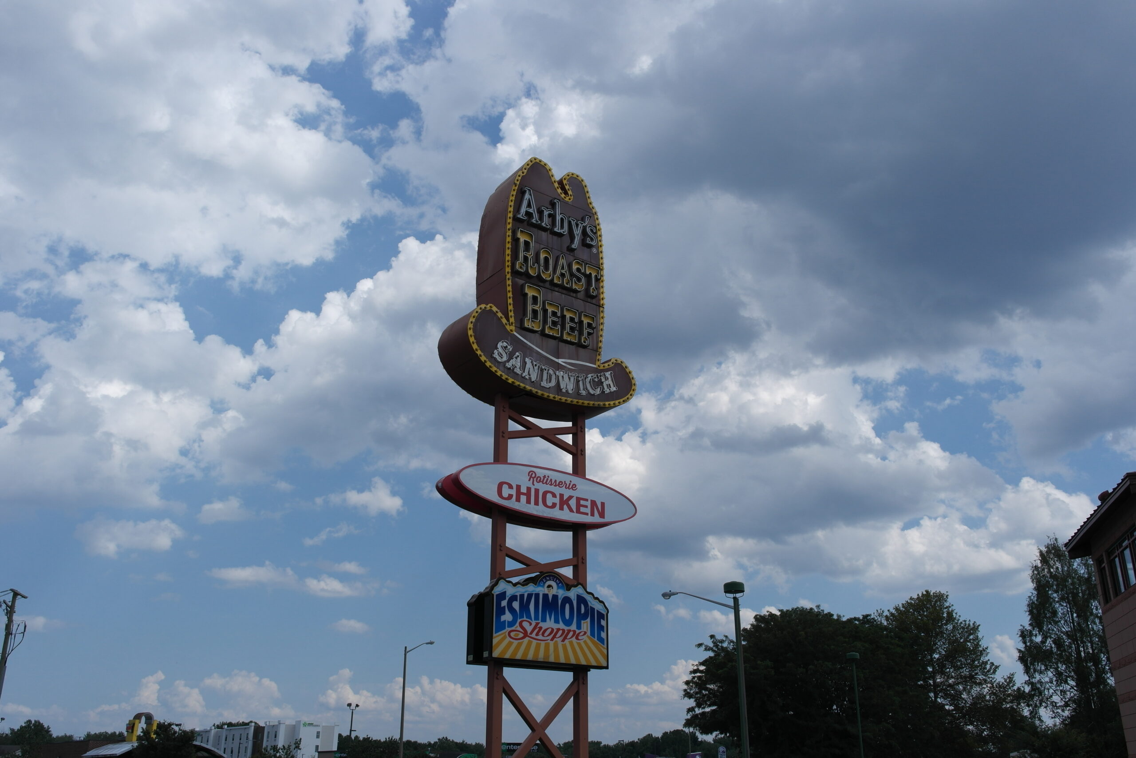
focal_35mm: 30
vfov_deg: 43.6
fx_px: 947
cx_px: 568
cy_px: 379
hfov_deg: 61.9
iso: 100
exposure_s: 1/400
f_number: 8
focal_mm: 20
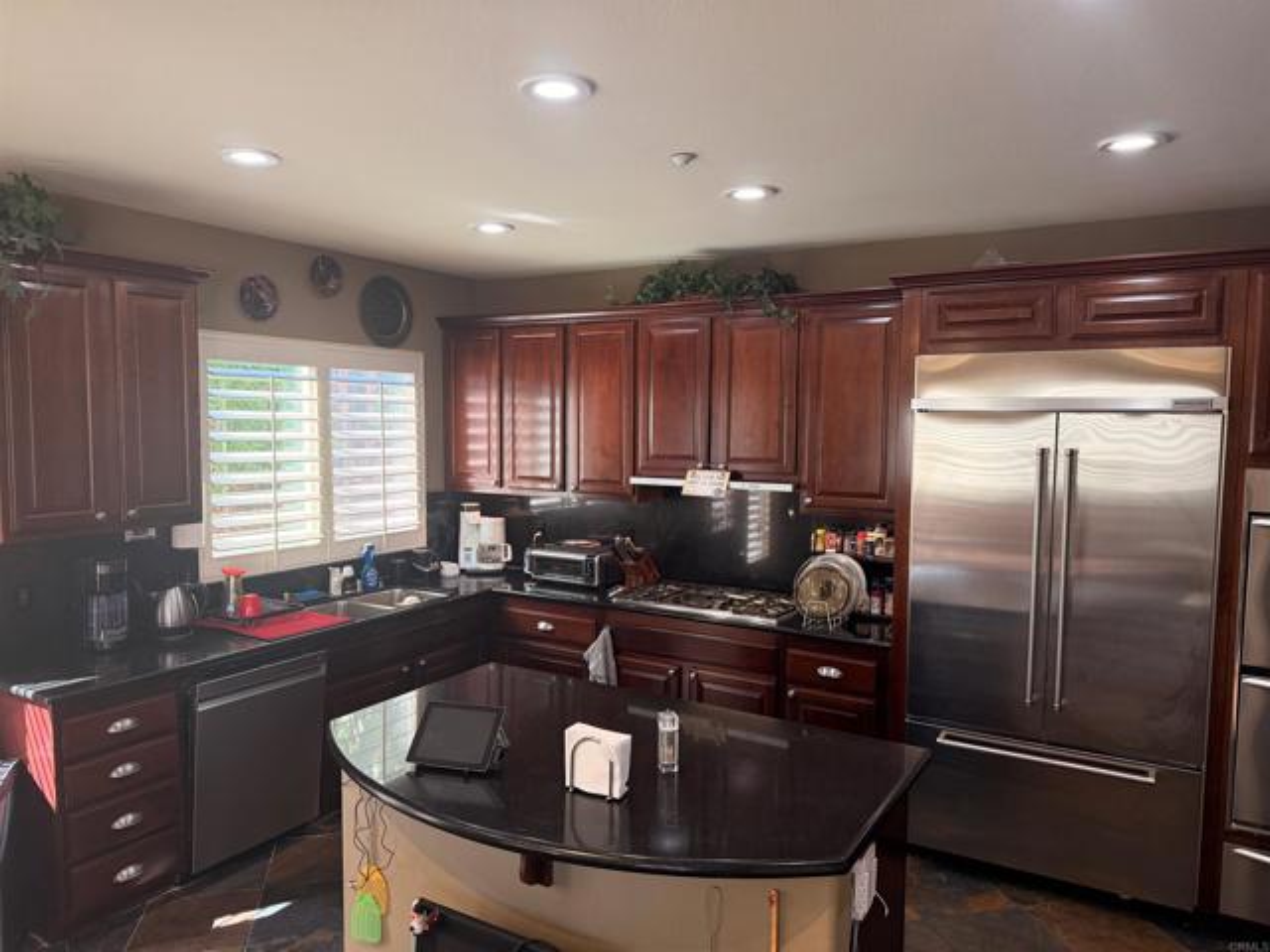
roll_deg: -0.3
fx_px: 881
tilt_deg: -5.2
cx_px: 635
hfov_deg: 71.6
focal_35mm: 24
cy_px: 476
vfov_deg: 56.8
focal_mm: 6.76
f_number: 1.78
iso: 200
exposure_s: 1/146
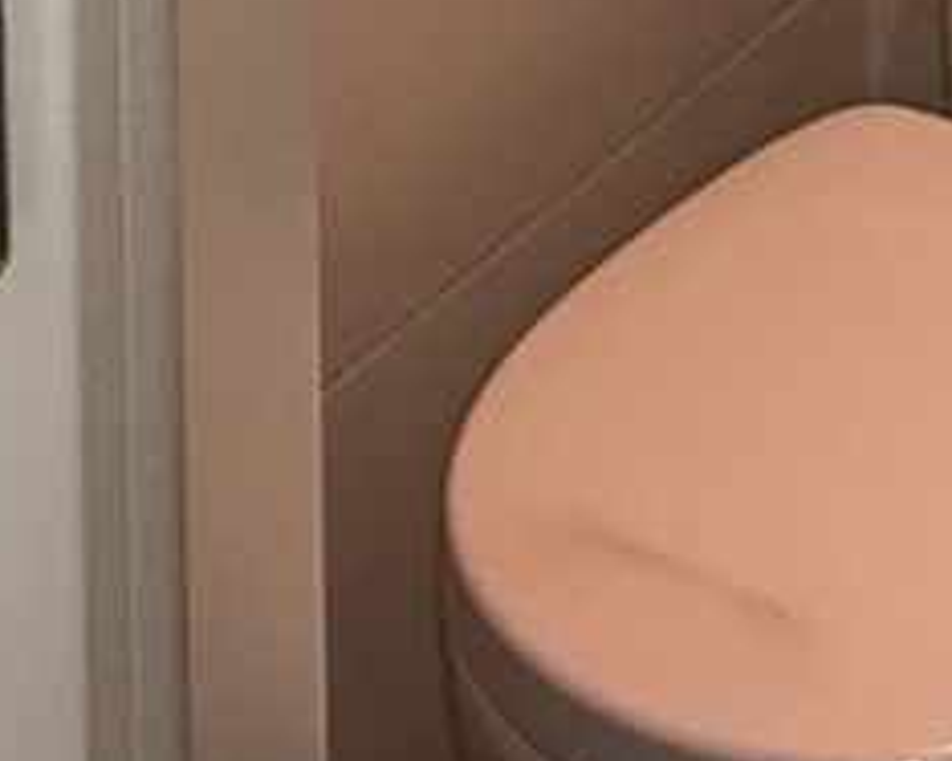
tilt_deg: -2.5
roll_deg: +0.6
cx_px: 1058
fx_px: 3154
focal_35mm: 112
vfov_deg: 10.5
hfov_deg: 16.6
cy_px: -1400
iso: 250
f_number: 2.2
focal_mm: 2.22
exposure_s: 1/100
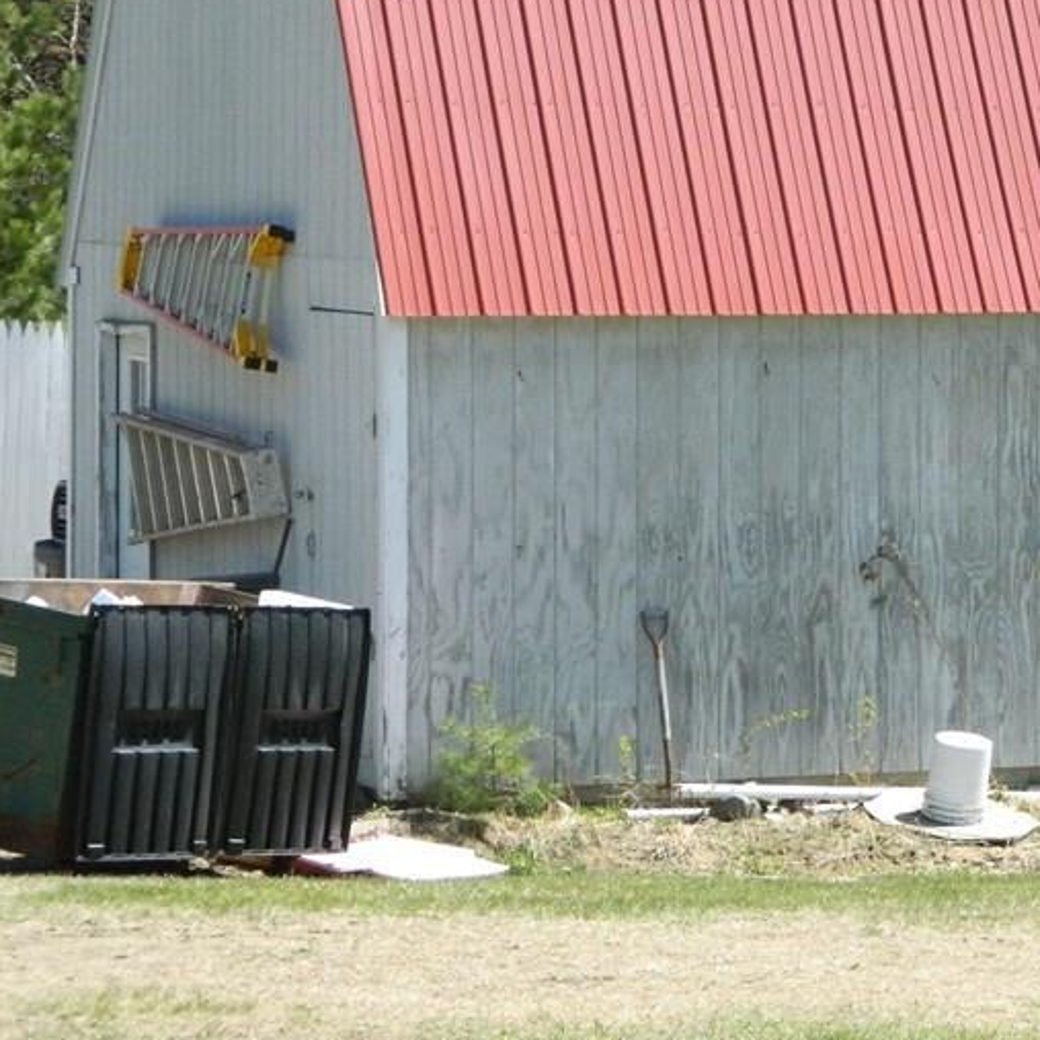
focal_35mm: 184
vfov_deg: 9.5
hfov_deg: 9.5
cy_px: 332
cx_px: 981
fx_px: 6254
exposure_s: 1/200
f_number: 12.6
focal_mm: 18.6
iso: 400
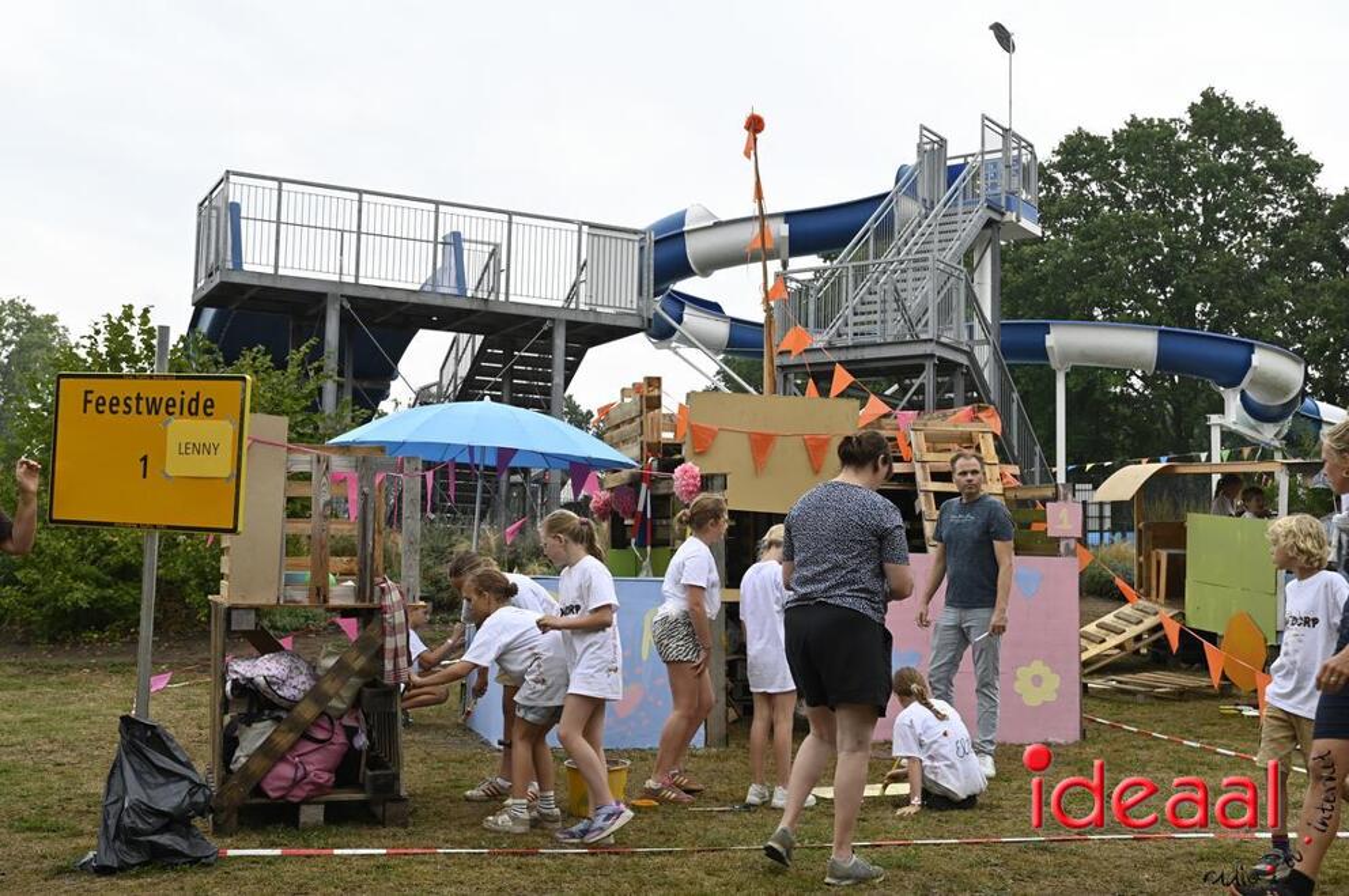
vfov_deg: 31.8
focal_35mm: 42
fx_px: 1572
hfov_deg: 46.4
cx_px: 674
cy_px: 448
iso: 200
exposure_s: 1/200
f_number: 7.1
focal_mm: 42
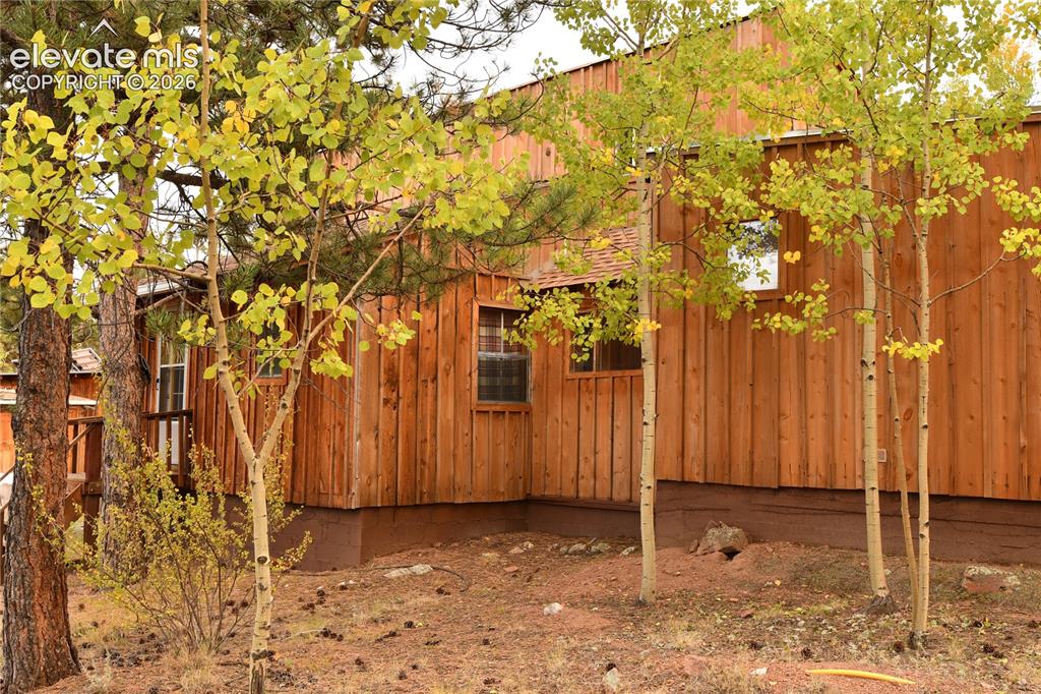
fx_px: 1041
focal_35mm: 36
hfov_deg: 53.1
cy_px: 347
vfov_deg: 36.8
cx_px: 520
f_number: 9
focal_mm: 24
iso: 280
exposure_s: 1/40
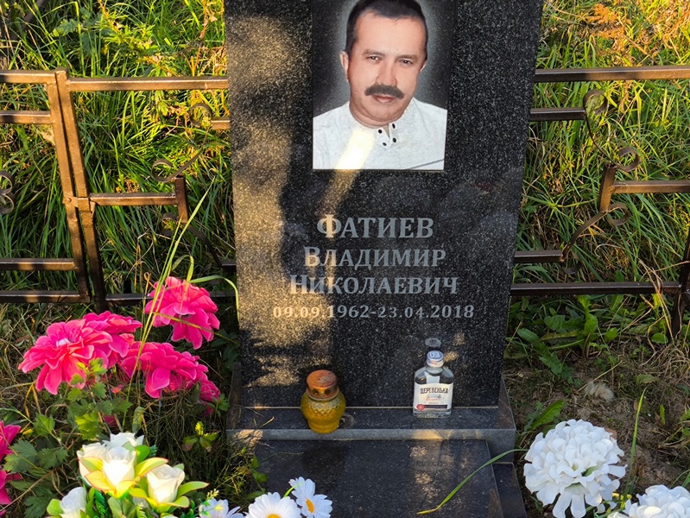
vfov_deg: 29.1
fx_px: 997
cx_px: 345
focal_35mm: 50
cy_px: 259
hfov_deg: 38.2
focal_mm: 4.71
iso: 50
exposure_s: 1/246
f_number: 1.7
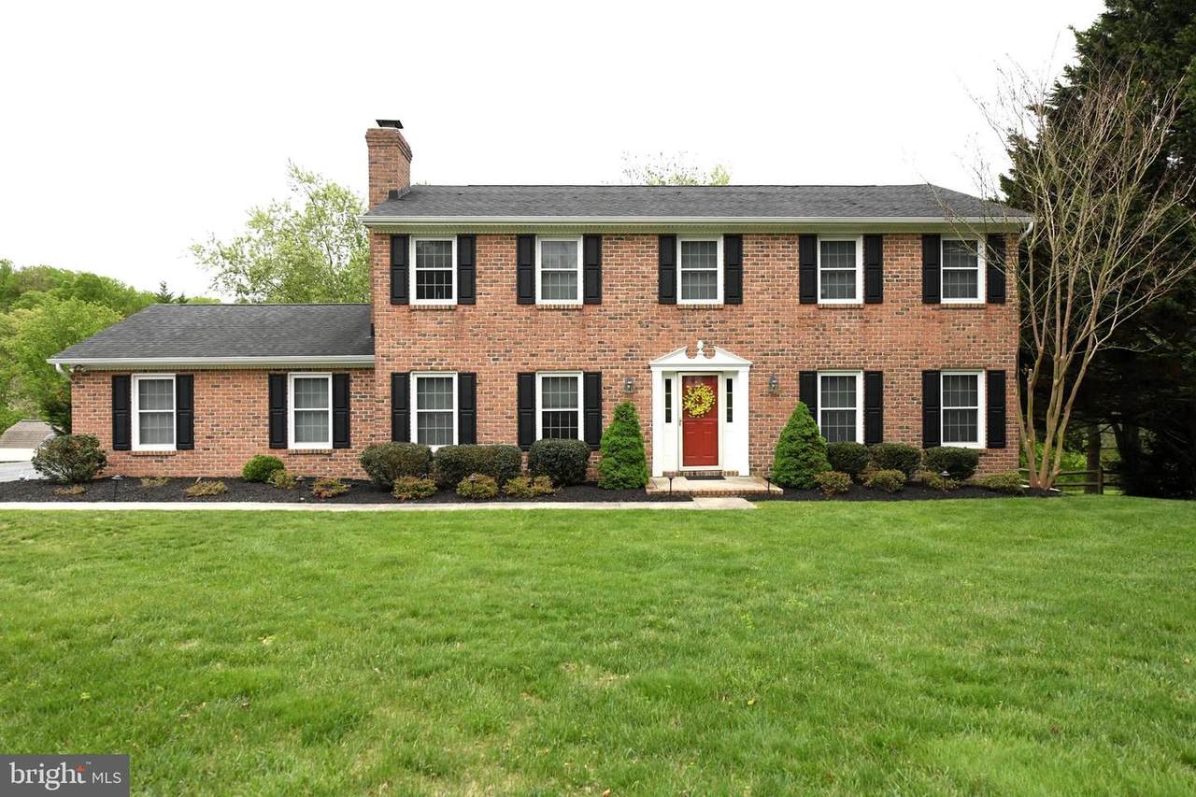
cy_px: 398
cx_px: 598
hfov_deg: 78.6
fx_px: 731
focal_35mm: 22
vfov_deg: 57.2
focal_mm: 22
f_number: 4
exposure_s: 1/8000
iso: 3200
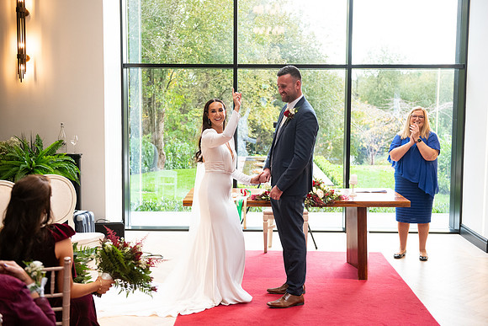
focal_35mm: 48
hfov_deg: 41.1
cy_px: 163
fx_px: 651
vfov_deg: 28.1
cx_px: 244
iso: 800
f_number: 3.5
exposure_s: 1/160
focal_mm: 48
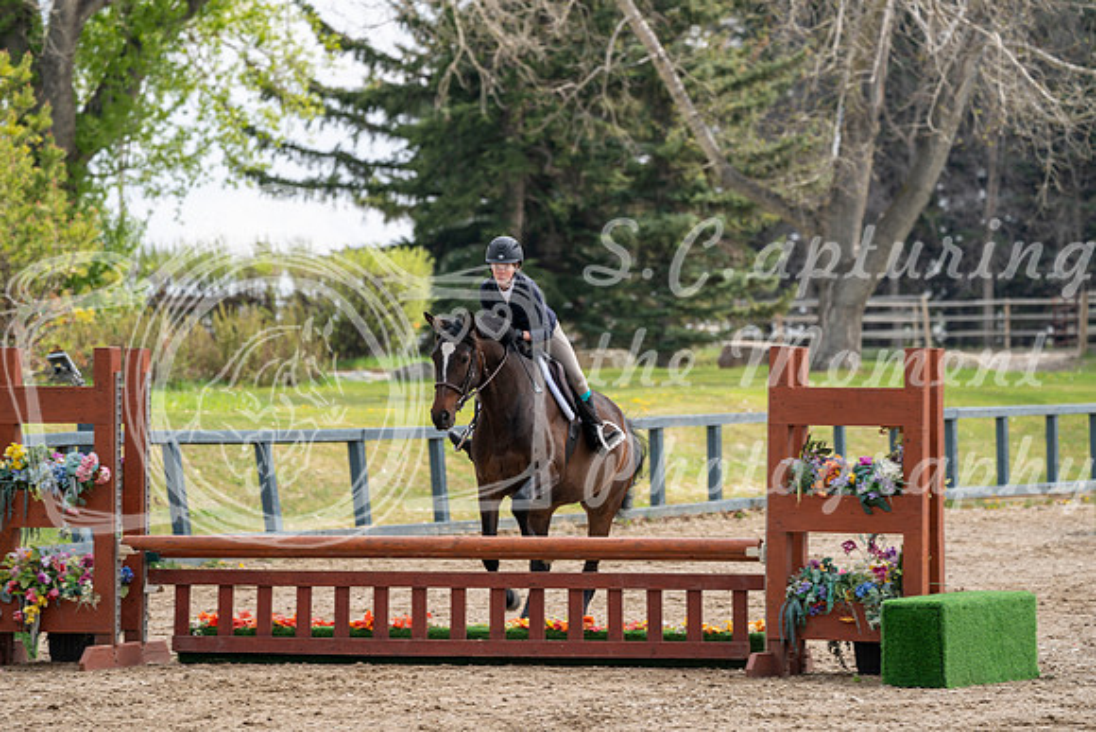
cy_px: 366
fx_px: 7156
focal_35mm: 235
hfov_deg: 8.8
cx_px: 548
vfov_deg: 5.9
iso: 100
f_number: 5.6
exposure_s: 1/250
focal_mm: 235
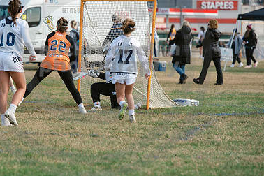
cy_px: 57
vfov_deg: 4.5
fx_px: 2251
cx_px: 88
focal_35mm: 307
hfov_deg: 6.7
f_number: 4.5
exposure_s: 1/1250
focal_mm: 200
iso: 250
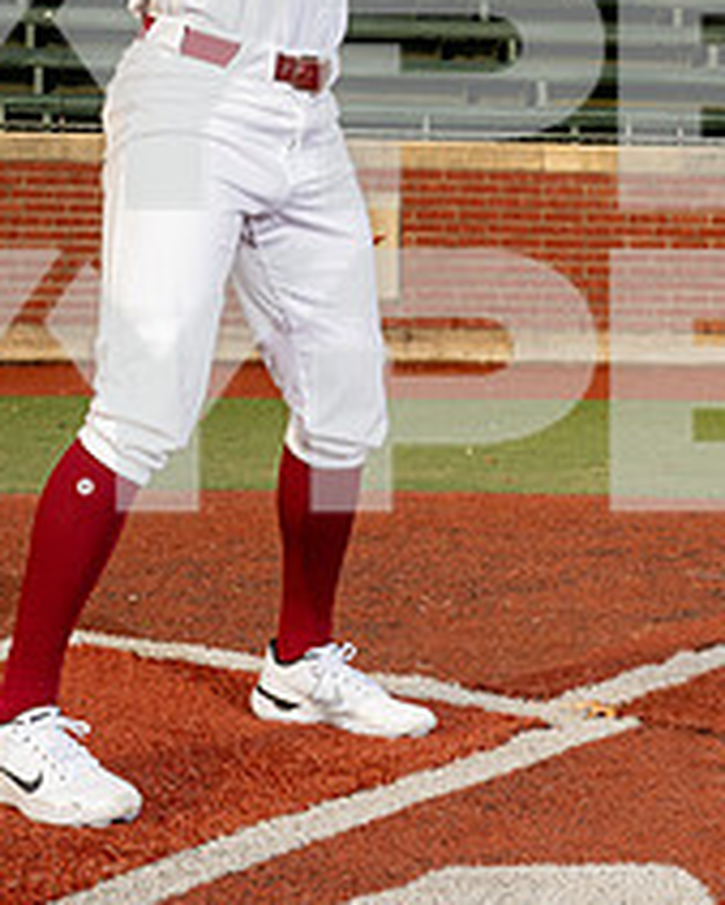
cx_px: 270
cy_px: 81
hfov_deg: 17.1
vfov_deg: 20.8
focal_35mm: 90
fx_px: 2412
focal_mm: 45
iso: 250
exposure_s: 1/250
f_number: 11
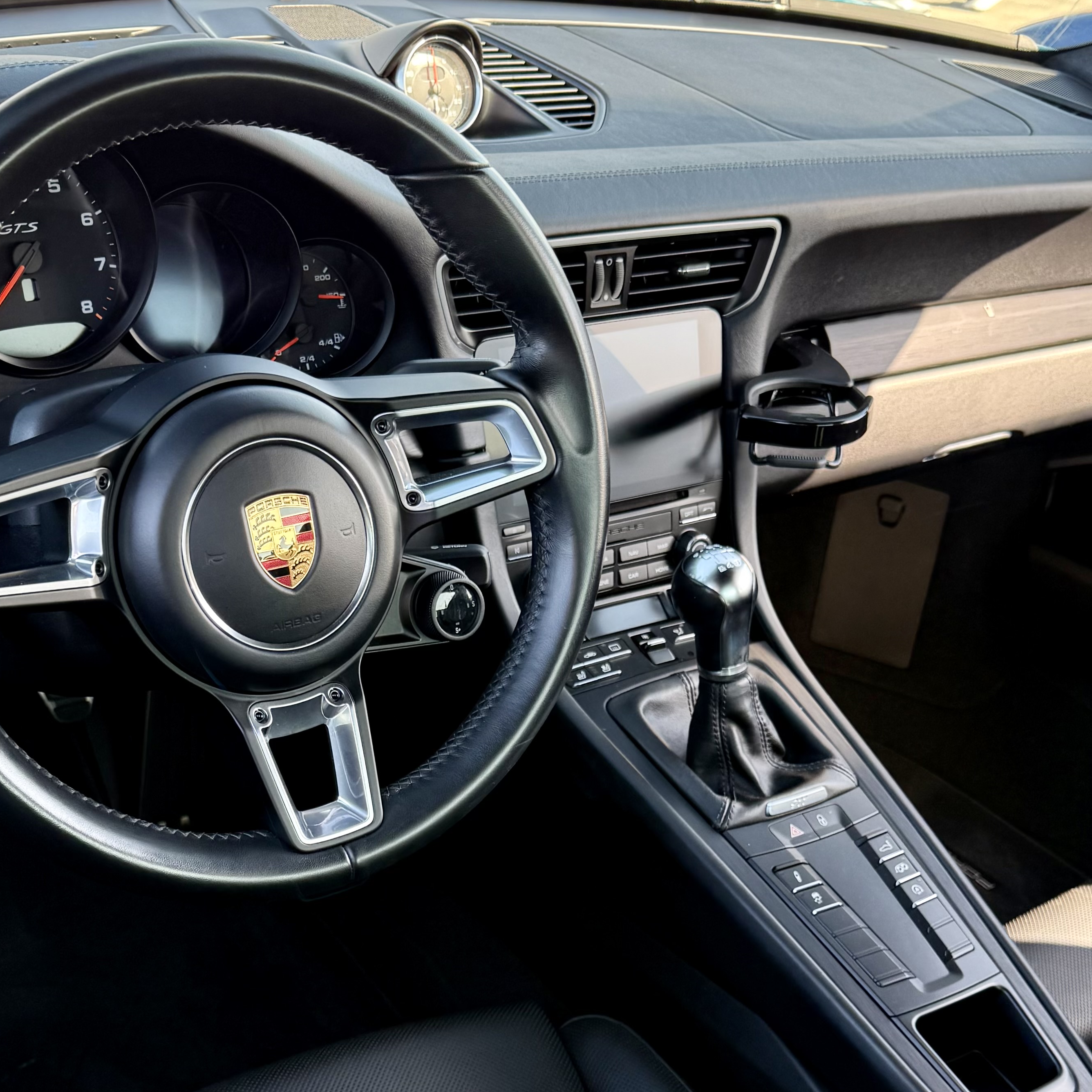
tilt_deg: -35.9
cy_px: 907
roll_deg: -7.1
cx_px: 569
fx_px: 1570
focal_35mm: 44
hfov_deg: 38.3
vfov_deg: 36.7
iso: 64
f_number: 1.78
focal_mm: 6.76
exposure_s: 1/121
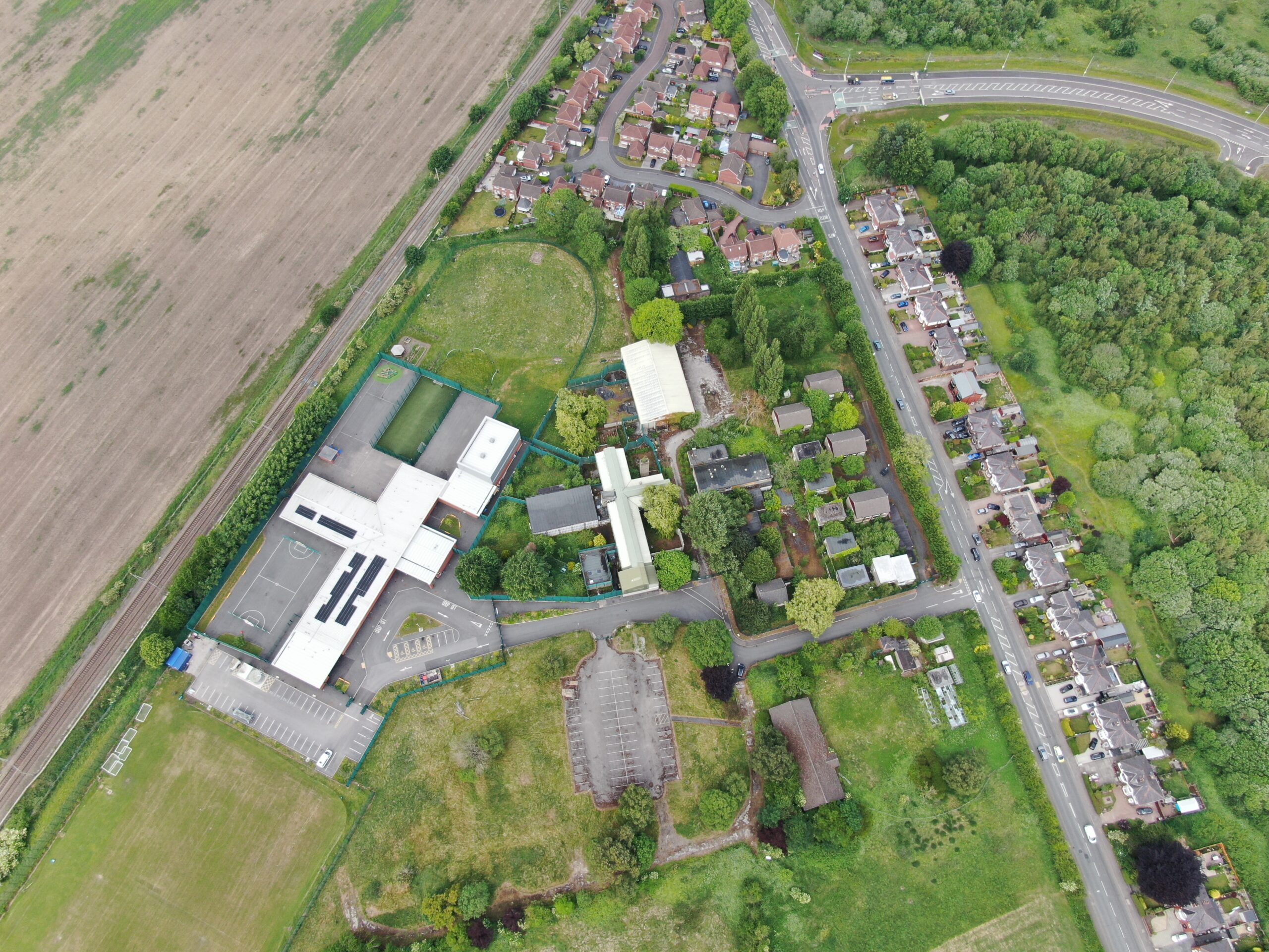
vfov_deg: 56.8
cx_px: 634
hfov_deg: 71.6
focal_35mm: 24
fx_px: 880
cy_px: 476
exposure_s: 1/400
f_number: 2.8
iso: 100
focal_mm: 4.39
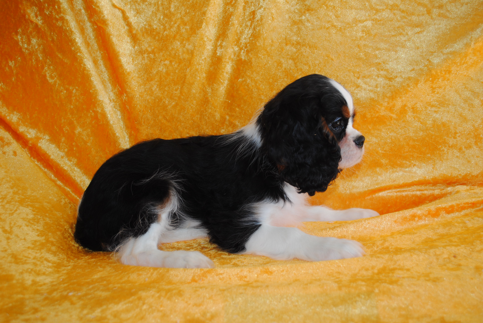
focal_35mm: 39
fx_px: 524
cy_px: 162
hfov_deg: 49.5
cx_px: 242
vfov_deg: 34.3
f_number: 4.2
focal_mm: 26
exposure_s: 1/60
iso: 200
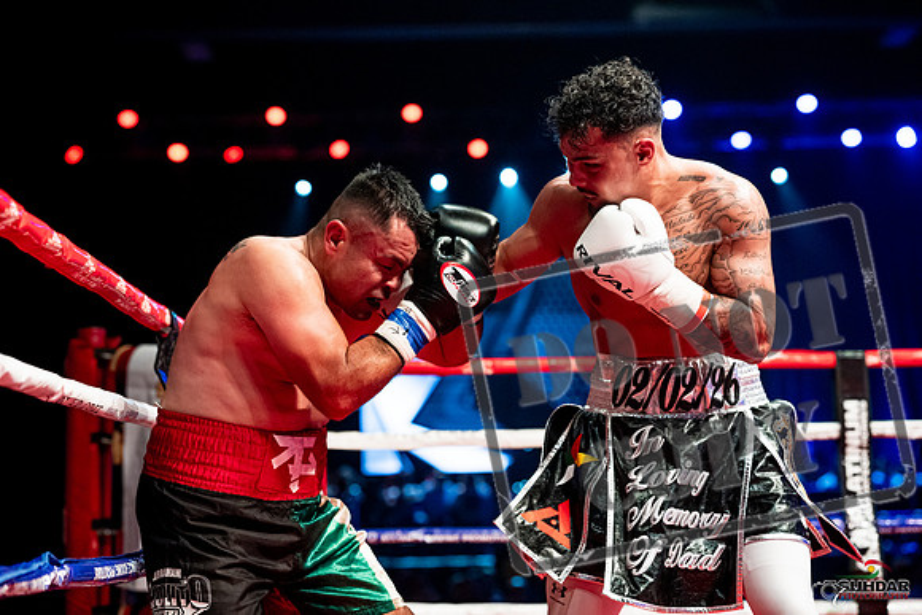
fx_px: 1870
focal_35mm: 73
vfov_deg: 18.7
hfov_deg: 27.7
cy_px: 308
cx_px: 461
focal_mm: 73
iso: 4000
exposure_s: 1/1000
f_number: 2.8
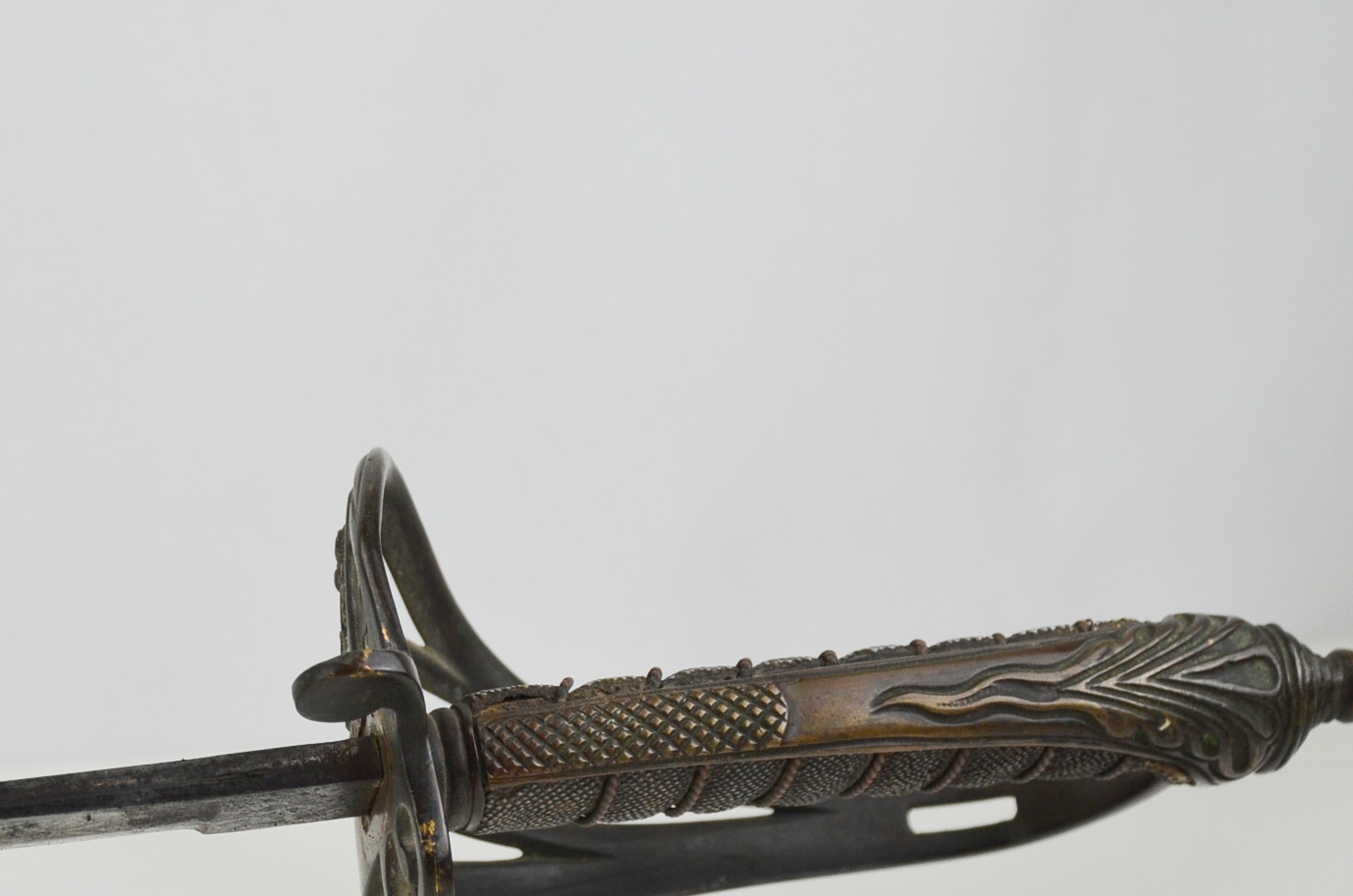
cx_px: 224
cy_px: 712
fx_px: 6639
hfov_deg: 11.6
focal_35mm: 177
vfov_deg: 7.7
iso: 500
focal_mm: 66
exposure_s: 1/250
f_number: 5.3
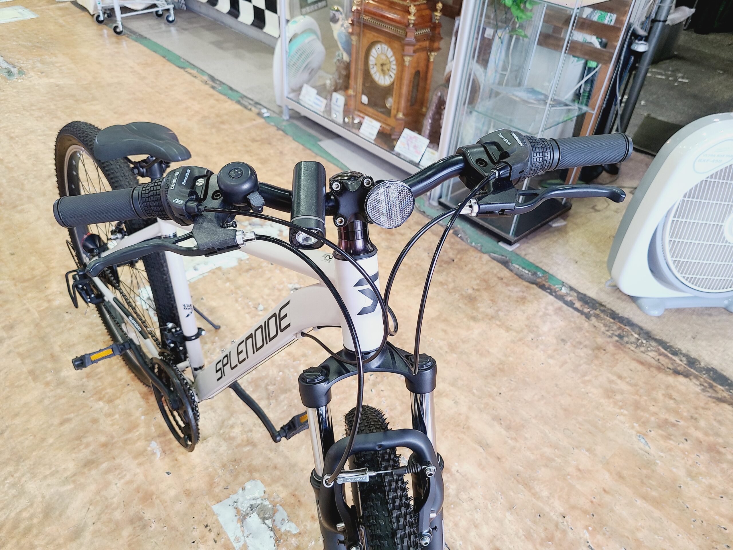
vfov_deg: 53.1
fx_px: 551
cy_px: 275
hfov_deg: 67.3
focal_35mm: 26
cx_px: 366
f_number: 1.8
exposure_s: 1/50
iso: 100
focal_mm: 5.4
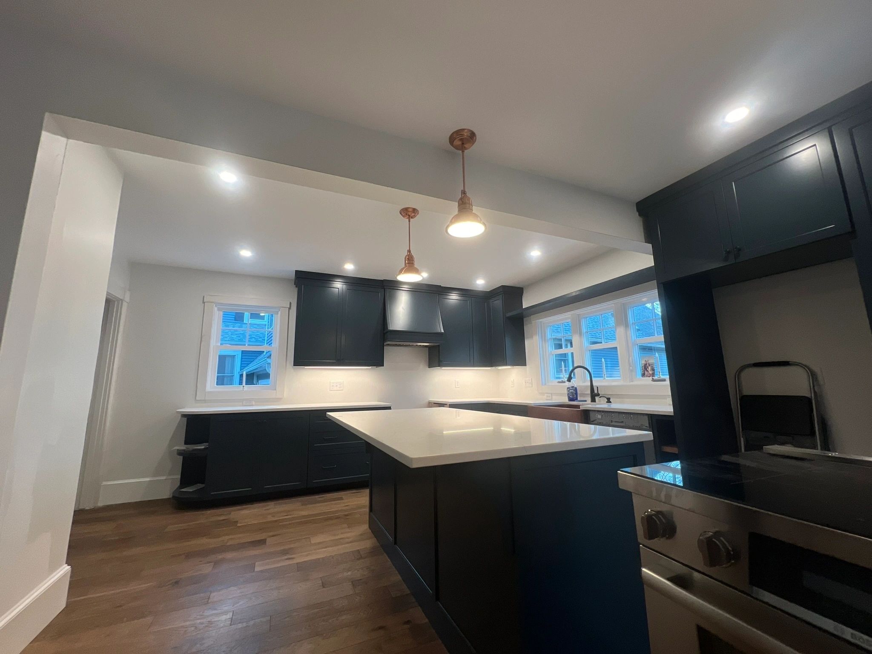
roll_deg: +1.3
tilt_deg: +9.1
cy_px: 327
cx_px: 436
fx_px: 327
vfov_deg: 89.9
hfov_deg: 106.2
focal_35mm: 13
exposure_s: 1/120
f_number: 1.8
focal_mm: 1.57
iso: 125
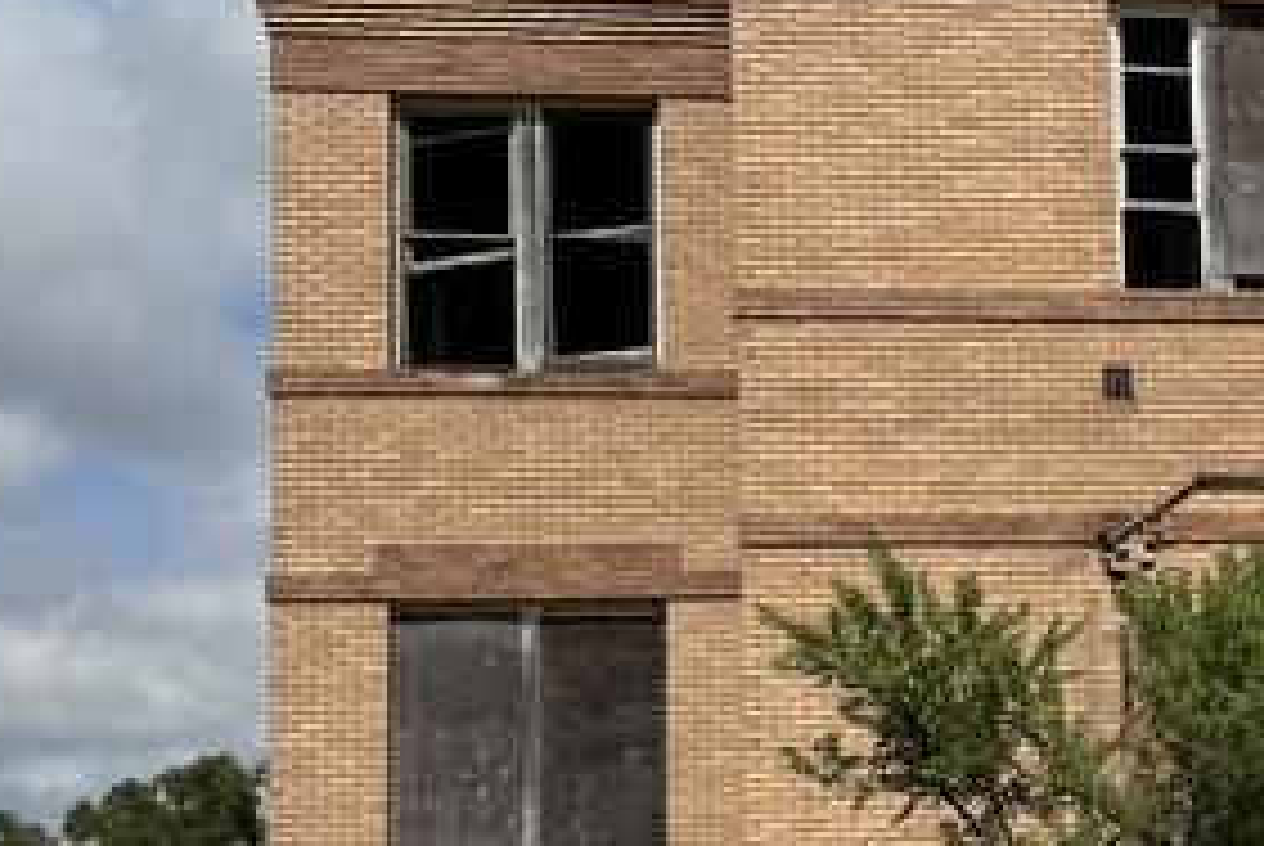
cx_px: 1300
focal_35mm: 71
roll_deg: +2.0
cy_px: 684
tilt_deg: +6.4
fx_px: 2495
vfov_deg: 19.0
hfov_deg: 26.7
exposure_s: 1/9009
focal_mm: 6.76
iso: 80
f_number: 1.78
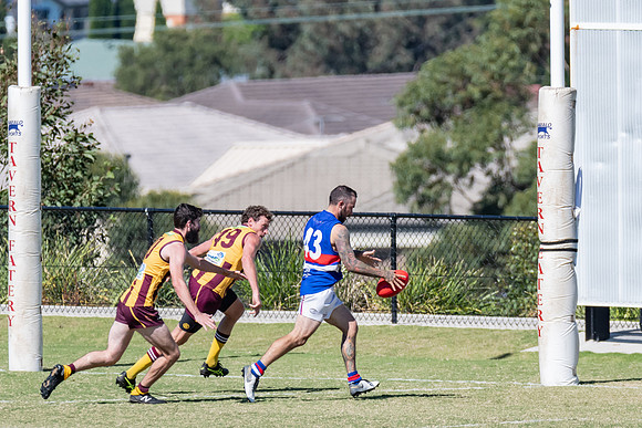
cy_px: 234
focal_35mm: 855
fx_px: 15251
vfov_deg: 1.6
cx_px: 396
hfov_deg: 2.4
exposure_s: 1/3200
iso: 800
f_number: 7.1
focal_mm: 400
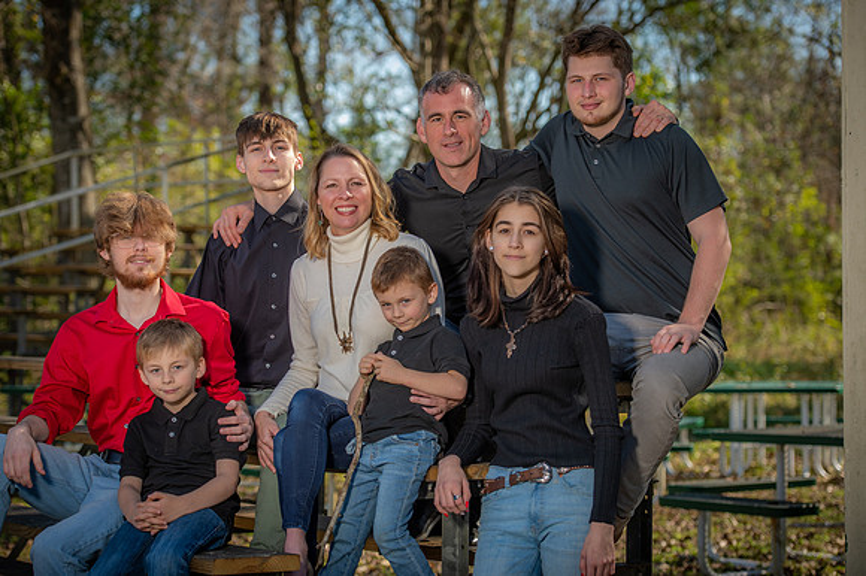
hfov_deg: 22.2
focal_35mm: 92
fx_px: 2212
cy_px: 288
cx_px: 433
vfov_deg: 14.8
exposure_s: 1/250
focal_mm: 92
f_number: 4
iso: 50
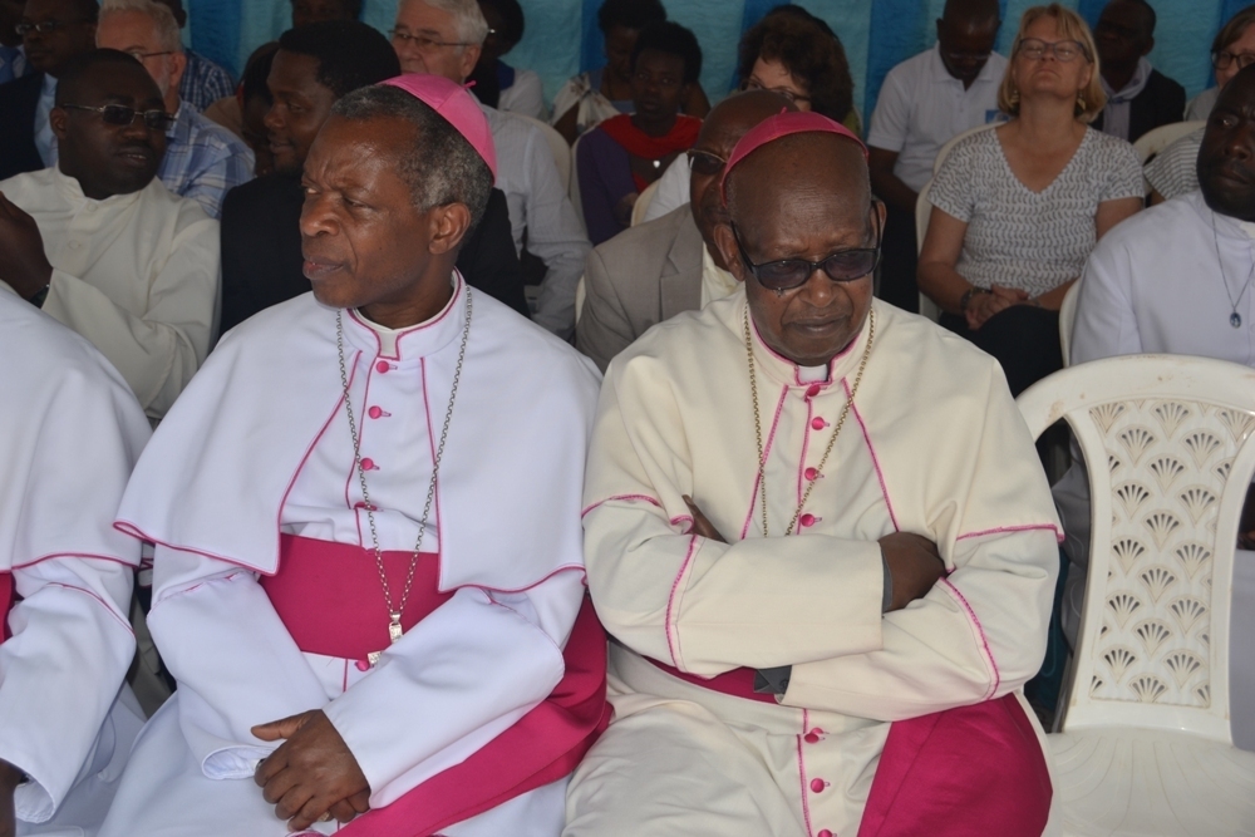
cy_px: 418
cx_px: 628
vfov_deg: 28.1
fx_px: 1673
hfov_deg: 41.1
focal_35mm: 48
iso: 100
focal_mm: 32
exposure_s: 1/200
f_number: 6.3
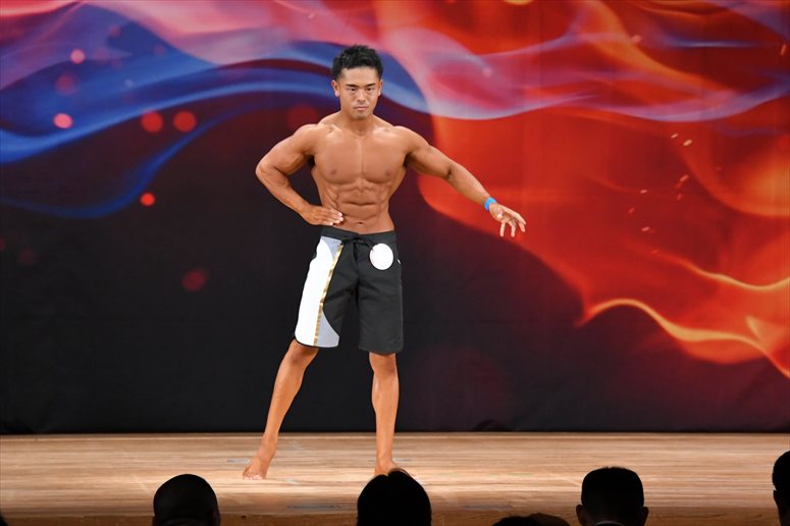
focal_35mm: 240
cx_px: 395
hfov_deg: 8.6
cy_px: 263
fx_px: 5264
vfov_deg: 5.7
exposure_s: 1/400
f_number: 5.6
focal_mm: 160
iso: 3200
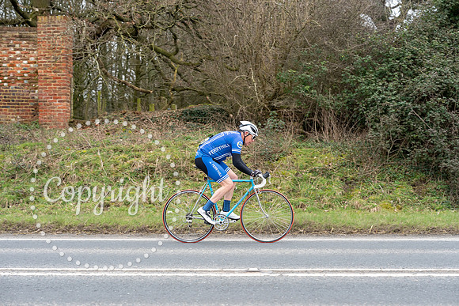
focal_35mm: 63
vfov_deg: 21.6
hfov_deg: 31.9
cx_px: 230
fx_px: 803
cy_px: 153
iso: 800
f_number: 4.5
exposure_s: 1/1000
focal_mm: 63
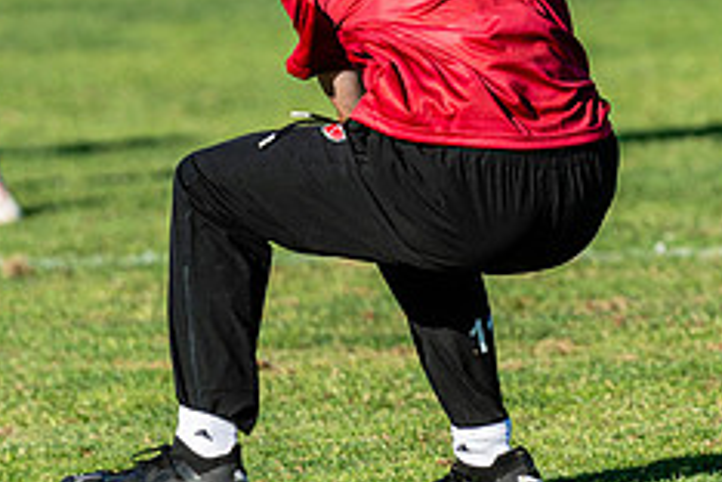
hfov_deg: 2.8
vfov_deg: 1.8
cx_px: 626
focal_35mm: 745
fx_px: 14940
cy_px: -2
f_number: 3.2
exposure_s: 1/1600
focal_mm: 200
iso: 100
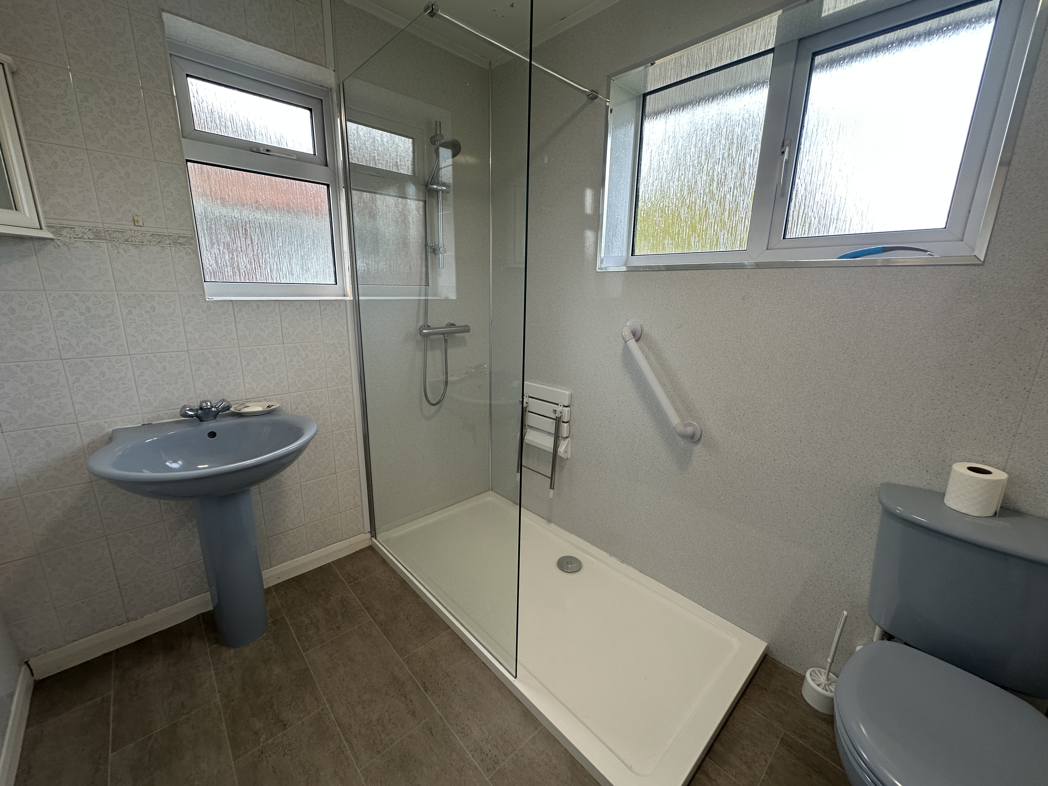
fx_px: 424
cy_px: 393
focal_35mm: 14
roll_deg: -1.2
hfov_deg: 102.1
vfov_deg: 85.7
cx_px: 524
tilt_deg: -13.1
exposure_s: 1/99
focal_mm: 2.22
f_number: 2.2
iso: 50
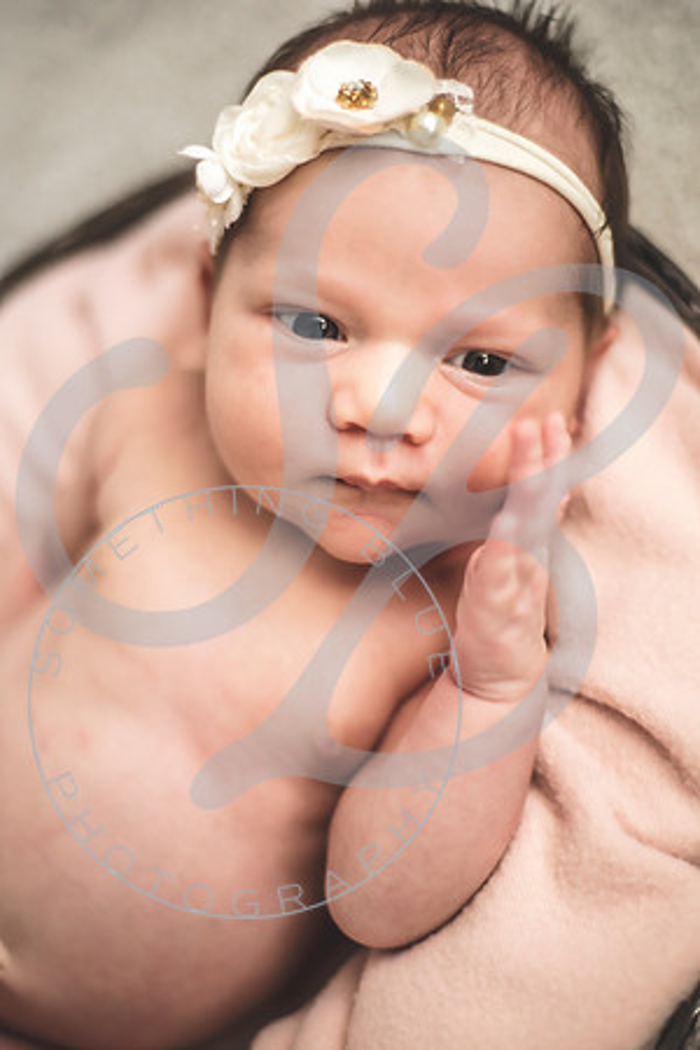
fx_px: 1458
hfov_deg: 27.0
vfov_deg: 39.6
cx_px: 350
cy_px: 525
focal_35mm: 50
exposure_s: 1/125
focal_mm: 50
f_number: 1.8
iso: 1000
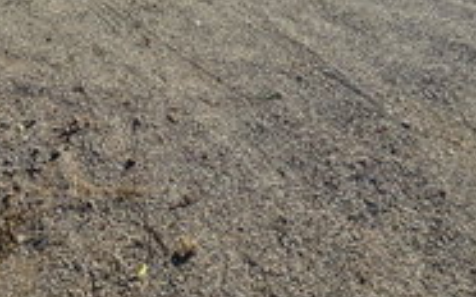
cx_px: 131
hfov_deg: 49.9
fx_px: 493
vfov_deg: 23.7
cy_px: -187
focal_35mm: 38
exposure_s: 1/2686
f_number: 2.2
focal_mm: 2.2
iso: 50
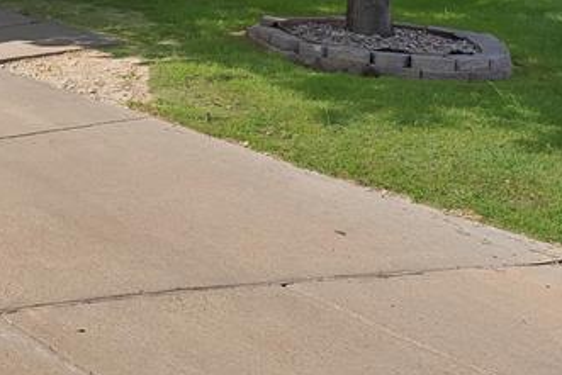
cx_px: -277
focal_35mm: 65
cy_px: -155
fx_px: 1015
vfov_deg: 18.9
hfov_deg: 24.3
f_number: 9
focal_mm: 21
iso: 640
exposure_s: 1/500
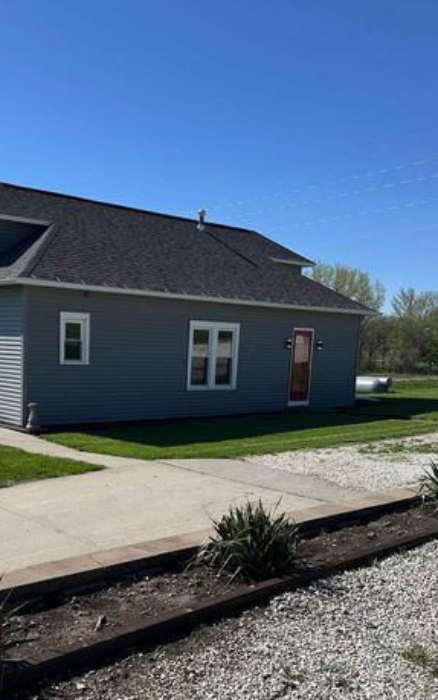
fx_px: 706
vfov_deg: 51.9
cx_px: 143
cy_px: 458
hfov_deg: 34.1
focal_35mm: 37
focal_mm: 6.86
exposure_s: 1/6211
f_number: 1.78
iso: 80
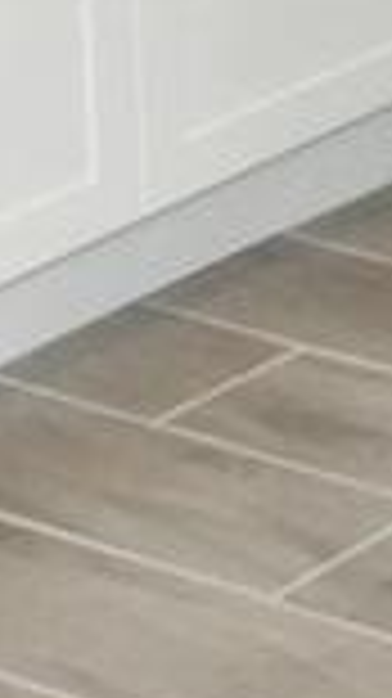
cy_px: -464
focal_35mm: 214
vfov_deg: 9.7
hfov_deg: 5.5
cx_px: 789
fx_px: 3961
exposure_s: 1/160
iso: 6400
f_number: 13
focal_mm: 22
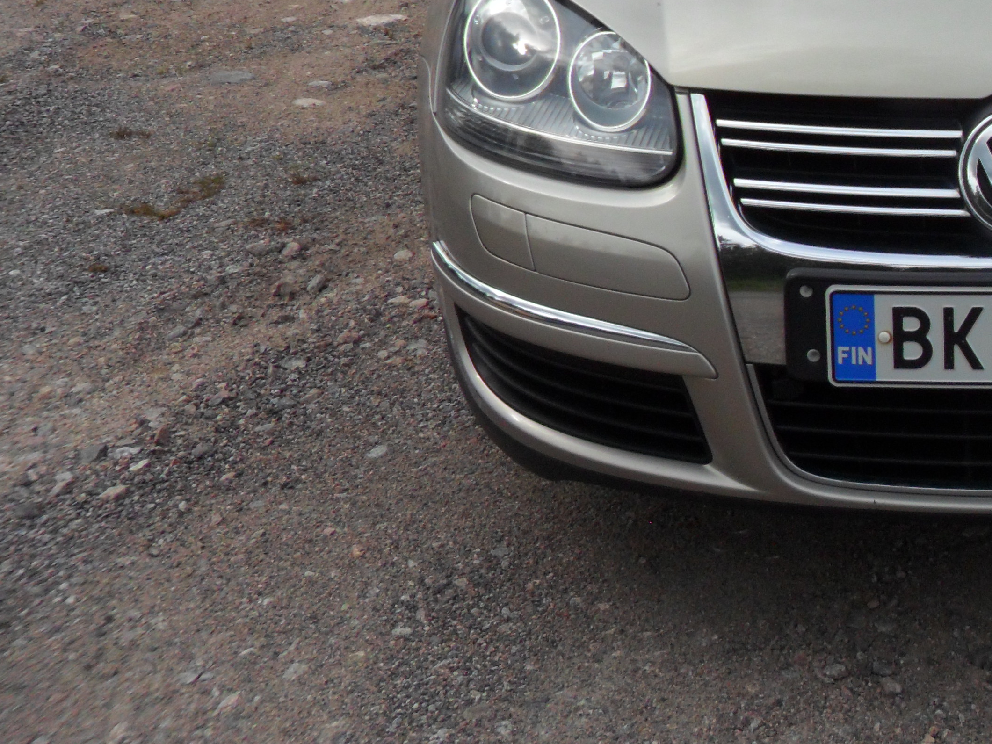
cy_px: 44
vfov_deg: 25.6
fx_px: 1576
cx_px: 983
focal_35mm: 55
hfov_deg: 32.3
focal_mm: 4.9
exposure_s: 1/1000
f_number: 3.5
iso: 80
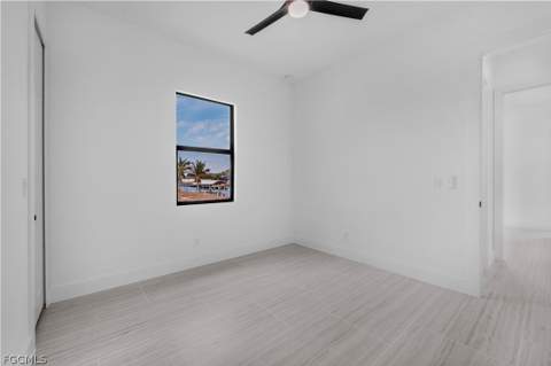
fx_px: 214
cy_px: 183
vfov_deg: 81.1
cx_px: 276
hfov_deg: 104.3
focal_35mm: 14
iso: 250
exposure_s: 1/20
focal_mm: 14
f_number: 8
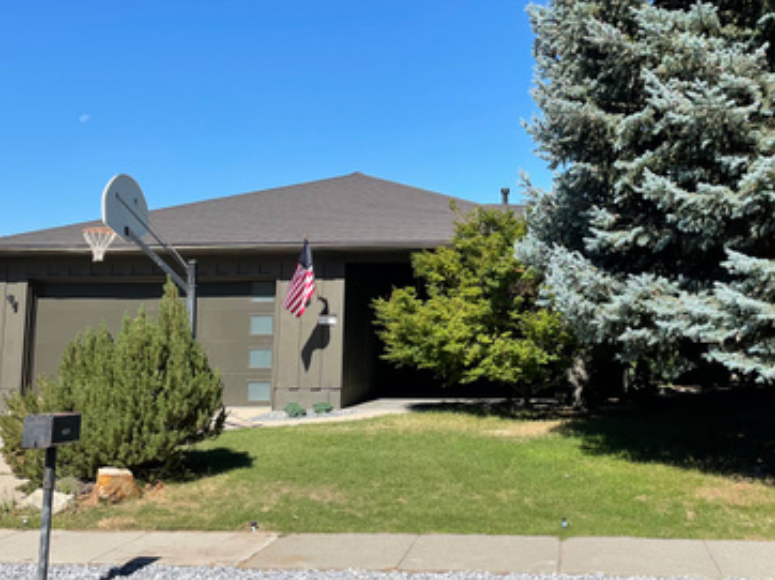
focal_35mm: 46
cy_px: 193
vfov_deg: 31.2
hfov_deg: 41.0
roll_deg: +0.2
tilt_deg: +8.4
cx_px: 480
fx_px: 1029
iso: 32
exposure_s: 1/2817
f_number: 1.6
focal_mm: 4.2
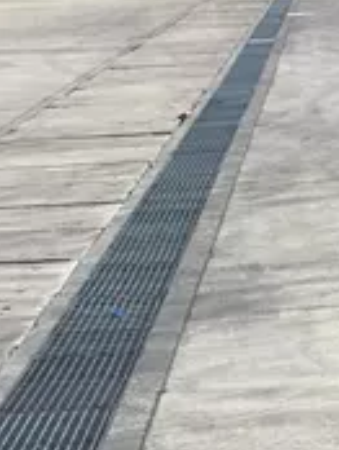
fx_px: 1732
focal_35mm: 133
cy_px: 98
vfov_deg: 14.7
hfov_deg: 10.7
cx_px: 549
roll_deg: +1.2
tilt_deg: -4.1
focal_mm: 4.15
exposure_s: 1/2024
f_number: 2.2
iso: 25
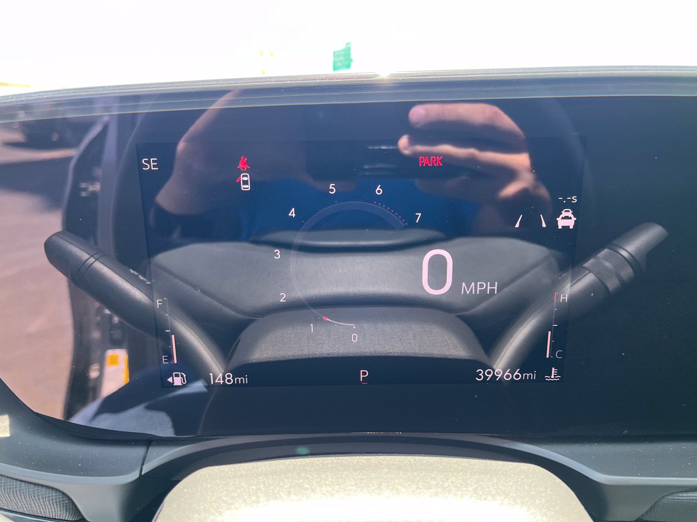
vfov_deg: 53.1
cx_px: 348
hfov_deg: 67.3
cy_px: 261
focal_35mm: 26
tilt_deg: -11.4
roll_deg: +1.3
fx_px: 524
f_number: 1.6
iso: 100
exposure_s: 1/121
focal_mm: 5.1
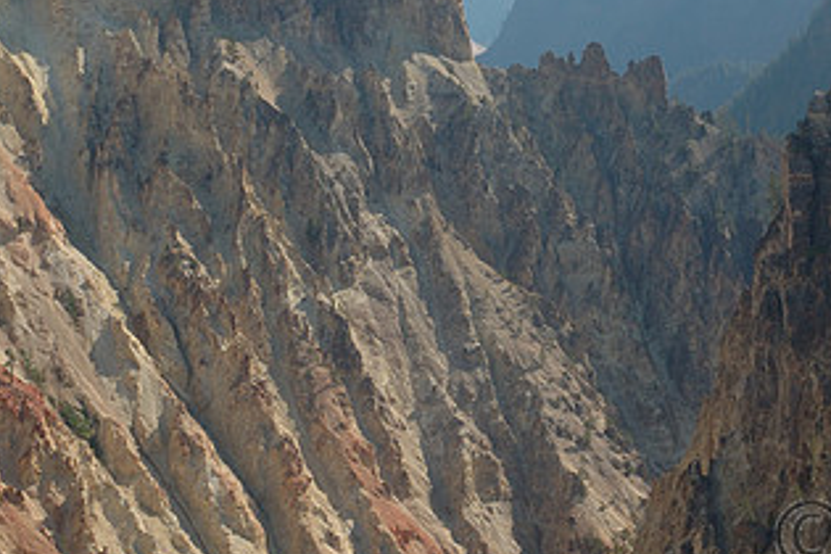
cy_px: 171
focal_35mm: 105
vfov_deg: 13.0
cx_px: 501
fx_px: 2424
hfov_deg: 19.4
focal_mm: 38
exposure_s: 1/320
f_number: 9
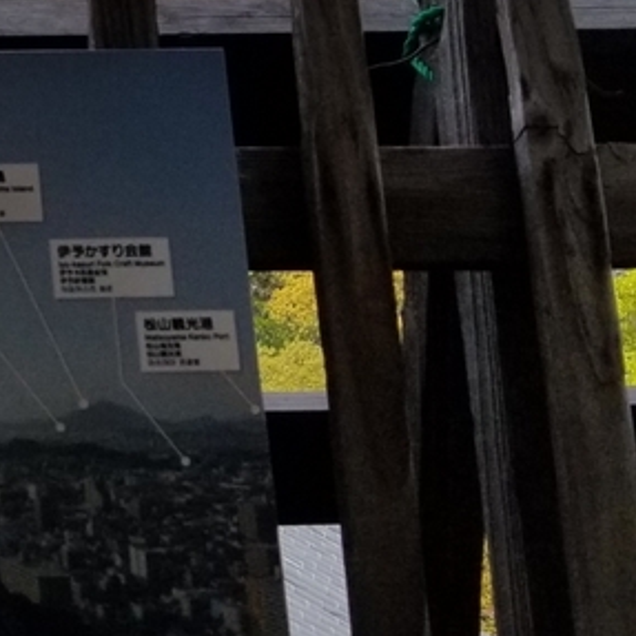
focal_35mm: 96
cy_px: 29
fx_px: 1996
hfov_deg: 16.2
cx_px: -375
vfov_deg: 17.8
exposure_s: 1/2264
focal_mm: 4.25
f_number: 1.7
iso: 50
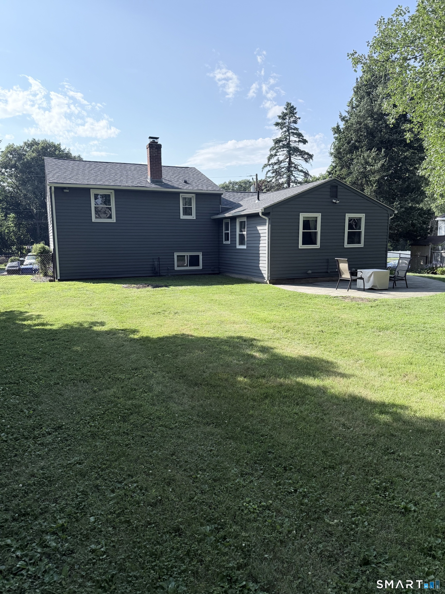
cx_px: 222
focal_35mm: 24
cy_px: 297
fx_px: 411
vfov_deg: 71.6
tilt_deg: -8.3
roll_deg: +0.0
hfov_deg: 56.8
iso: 100
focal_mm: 6.76
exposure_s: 1/3953
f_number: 1.78
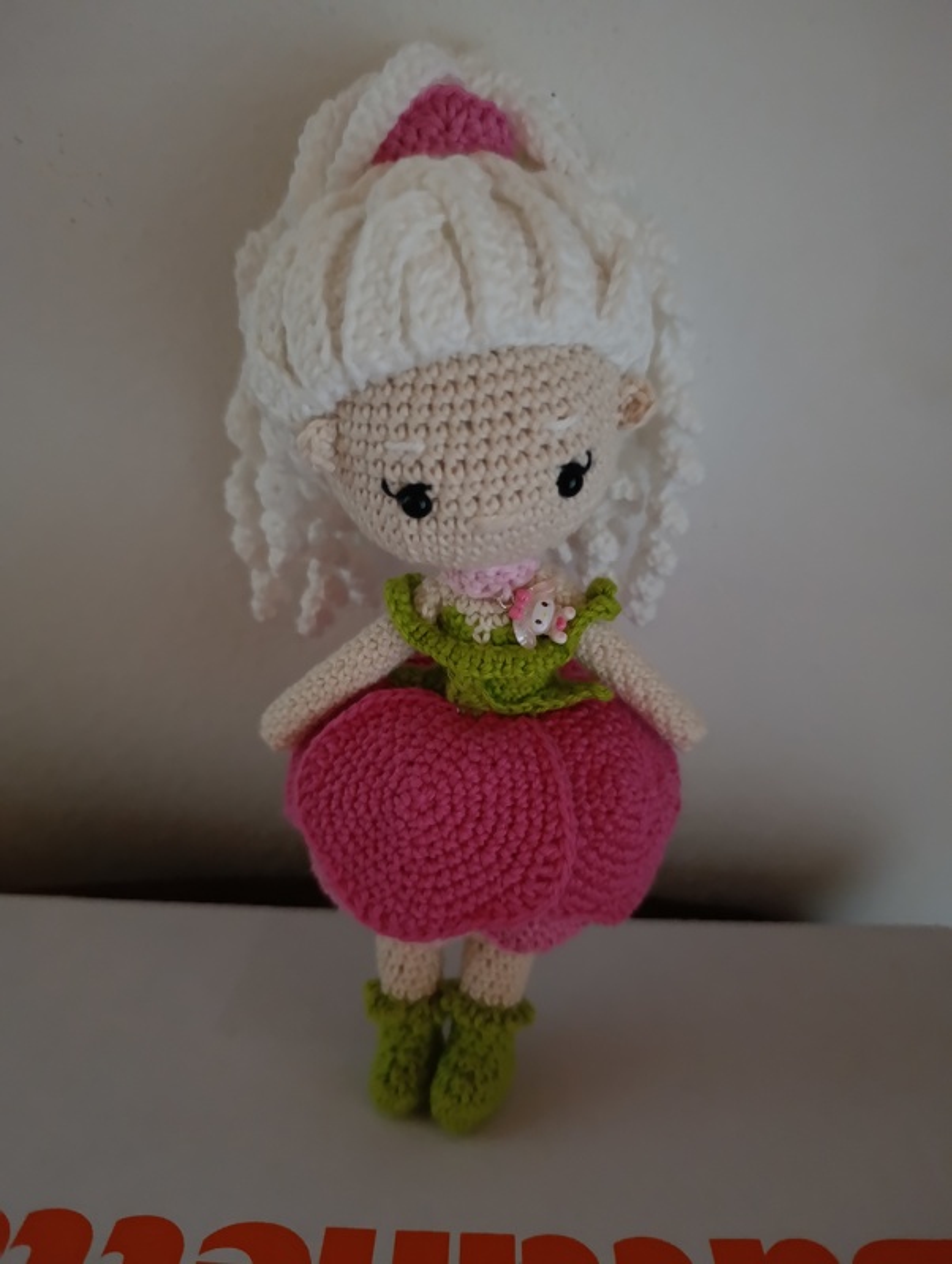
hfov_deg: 59.0
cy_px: 632
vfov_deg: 73.9
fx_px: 842
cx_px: 476
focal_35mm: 23
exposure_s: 1/20
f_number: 1.65
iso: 9600
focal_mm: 6.11
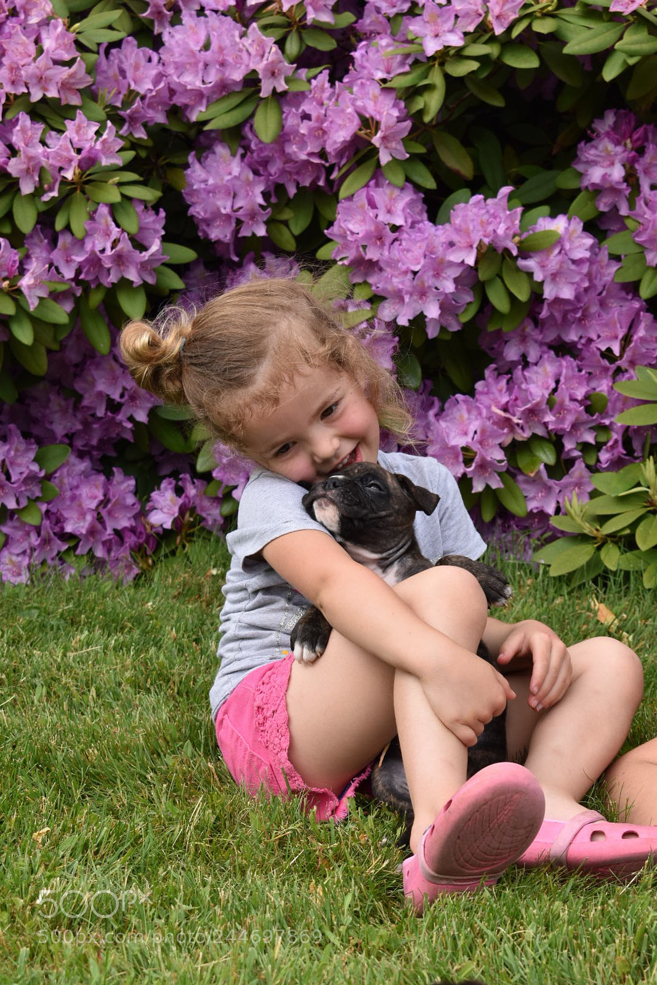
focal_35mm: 82
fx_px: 2258
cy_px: 492
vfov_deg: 24.6
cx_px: 328
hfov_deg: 16.6
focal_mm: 55
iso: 250
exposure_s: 1/250
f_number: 8
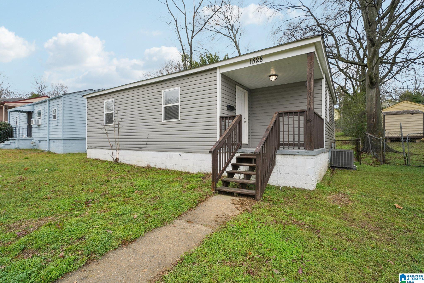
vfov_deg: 70.4
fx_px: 200
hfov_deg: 93.3
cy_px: 142
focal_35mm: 17
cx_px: 212
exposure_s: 1/200
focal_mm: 17
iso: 400
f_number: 8
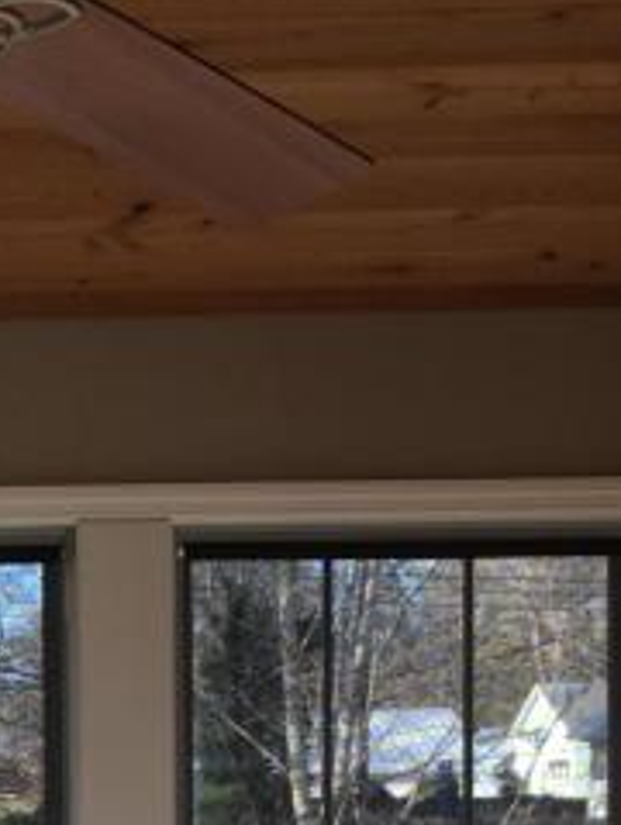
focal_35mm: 93
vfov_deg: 20.5
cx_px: -183
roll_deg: +0.3
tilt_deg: -0.6
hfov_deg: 15.2
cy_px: 804
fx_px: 2219
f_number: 2.2
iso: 25
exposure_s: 1/181
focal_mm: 4.15
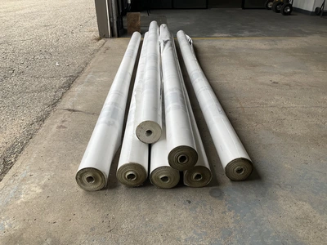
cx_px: 164
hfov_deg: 61.7
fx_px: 274
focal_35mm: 29
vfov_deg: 48.2
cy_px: 122
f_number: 1.8
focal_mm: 3
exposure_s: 1/224
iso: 20
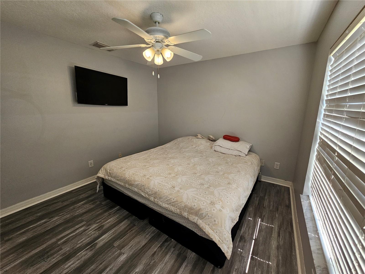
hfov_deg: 106.2
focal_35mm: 13
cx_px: 182
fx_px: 137
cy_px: 137
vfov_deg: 89.9
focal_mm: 2.2
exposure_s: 1/60
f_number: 2.2
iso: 100
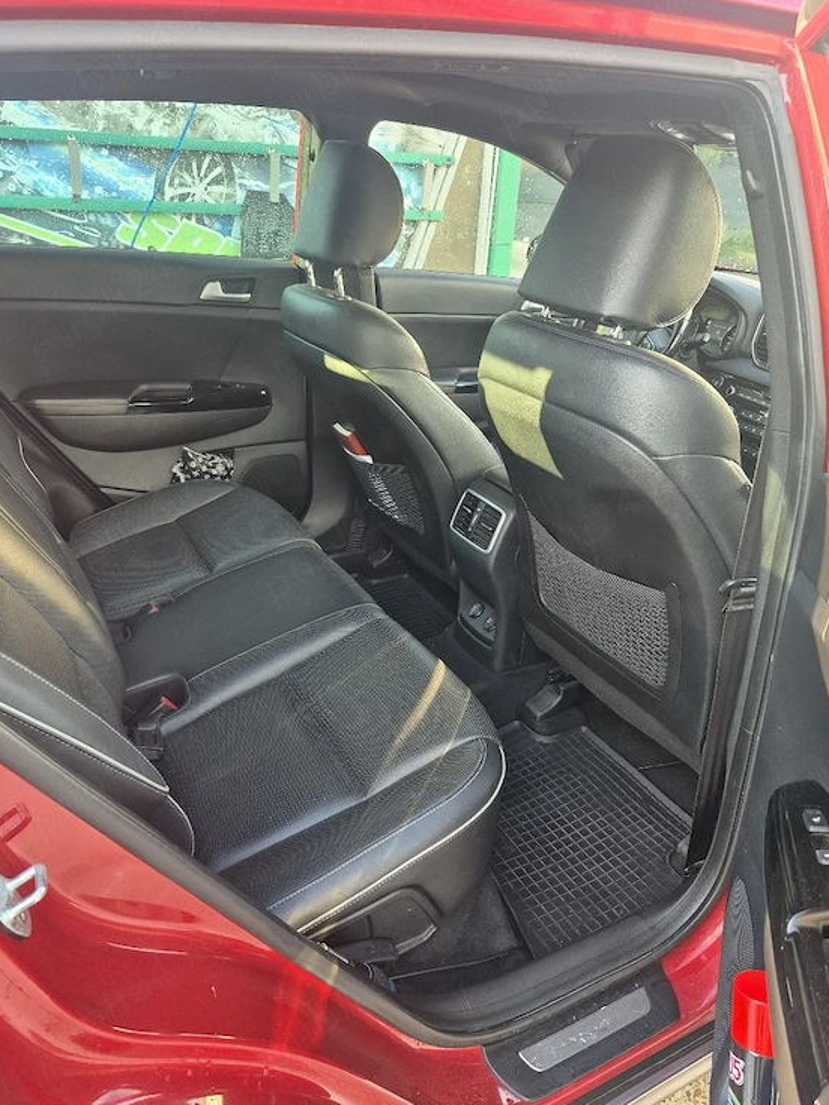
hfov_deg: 54.9
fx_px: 798
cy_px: 565
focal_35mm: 25
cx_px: 419
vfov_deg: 69.4
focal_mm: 5.4
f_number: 1.8
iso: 160
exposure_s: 1/182
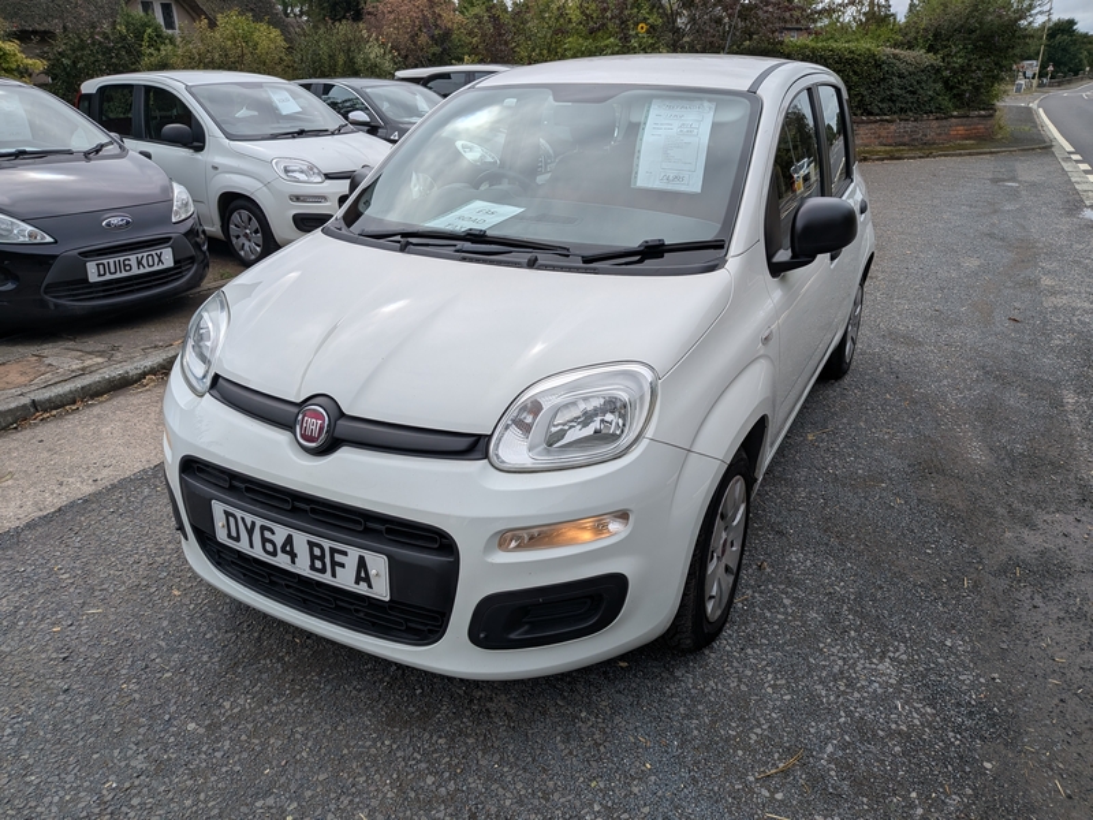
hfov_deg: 71.6
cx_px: 546
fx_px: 758
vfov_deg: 56.8
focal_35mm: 24
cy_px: 410
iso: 29
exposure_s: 1/8772
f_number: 1.7
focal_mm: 4.53
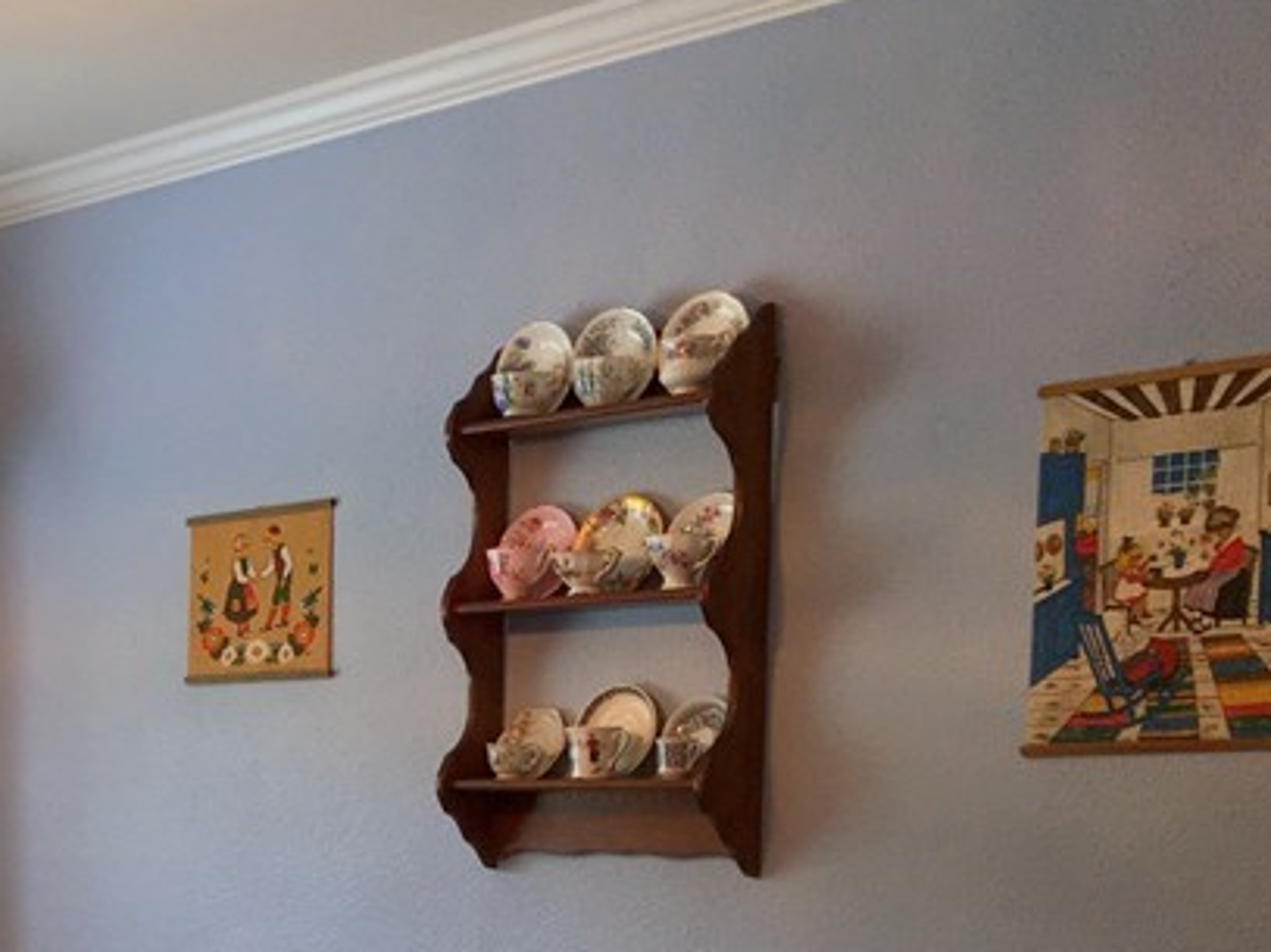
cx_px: -262
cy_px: 1077
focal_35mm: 73
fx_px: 2680
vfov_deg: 19.2
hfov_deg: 24.2
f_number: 2.2
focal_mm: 4.15
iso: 32
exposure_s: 1/40
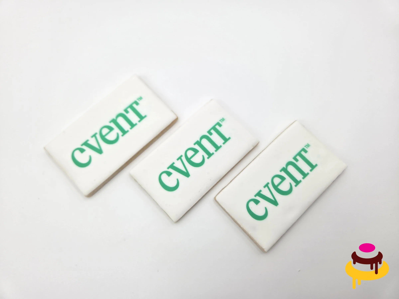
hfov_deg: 73.9
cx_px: 200
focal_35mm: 23
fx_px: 265
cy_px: 150
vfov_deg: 58.9
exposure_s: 1/662
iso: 80
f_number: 1.8
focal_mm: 5.4
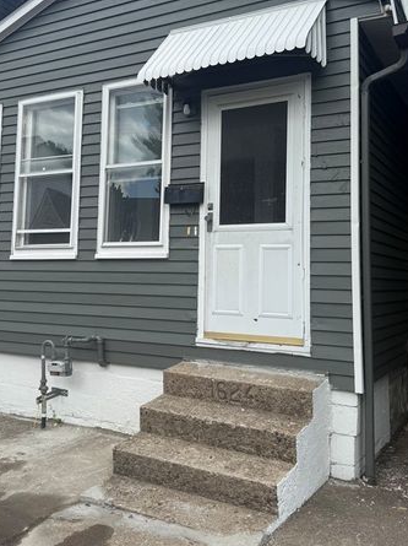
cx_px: 202
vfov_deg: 51.2
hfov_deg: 39.6
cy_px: 229
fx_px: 567
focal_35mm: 36
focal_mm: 6.76
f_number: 1.78
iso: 80
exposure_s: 1/2525
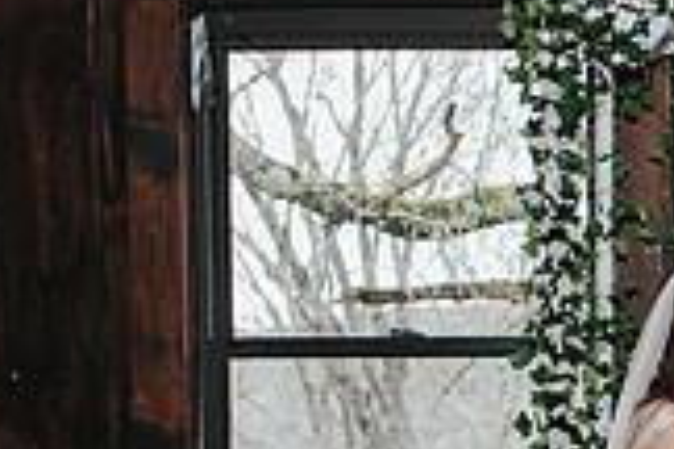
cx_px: 1029
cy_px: 791
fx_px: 3126
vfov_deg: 8.0
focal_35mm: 167
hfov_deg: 11.7
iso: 1000
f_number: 3.2
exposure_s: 1/200
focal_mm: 35
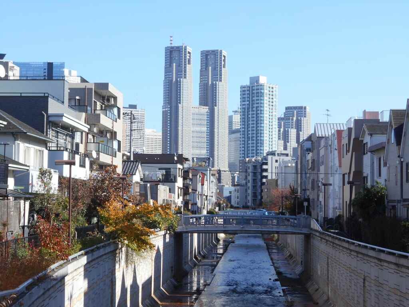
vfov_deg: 19.4
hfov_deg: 25.7
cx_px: 204
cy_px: 154
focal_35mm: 76
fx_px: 898
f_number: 5.8
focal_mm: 13.5
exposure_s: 1/250
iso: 80
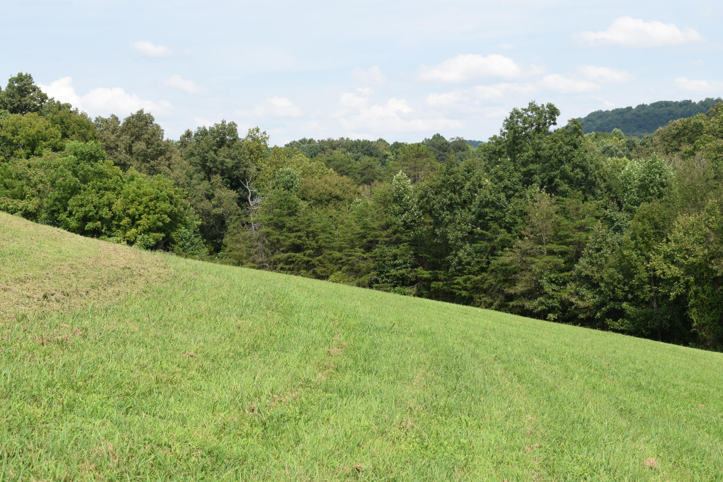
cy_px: 262
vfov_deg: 27.8
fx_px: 975
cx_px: 364
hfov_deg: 40.7
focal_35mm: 49
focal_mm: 29
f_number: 9
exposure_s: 1/320
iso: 200
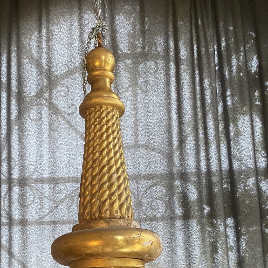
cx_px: 112
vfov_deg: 33.1
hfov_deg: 35.3
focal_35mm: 48
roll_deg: +1.8
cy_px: 252
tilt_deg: +10.3
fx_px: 420
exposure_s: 1/50
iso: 400
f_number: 1.8
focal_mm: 4.25
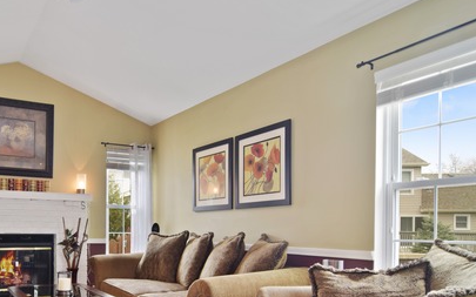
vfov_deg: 41.7
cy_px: 226
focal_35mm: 29
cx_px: 120
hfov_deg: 61.1
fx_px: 376
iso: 200
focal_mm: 12
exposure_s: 1/5
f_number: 8
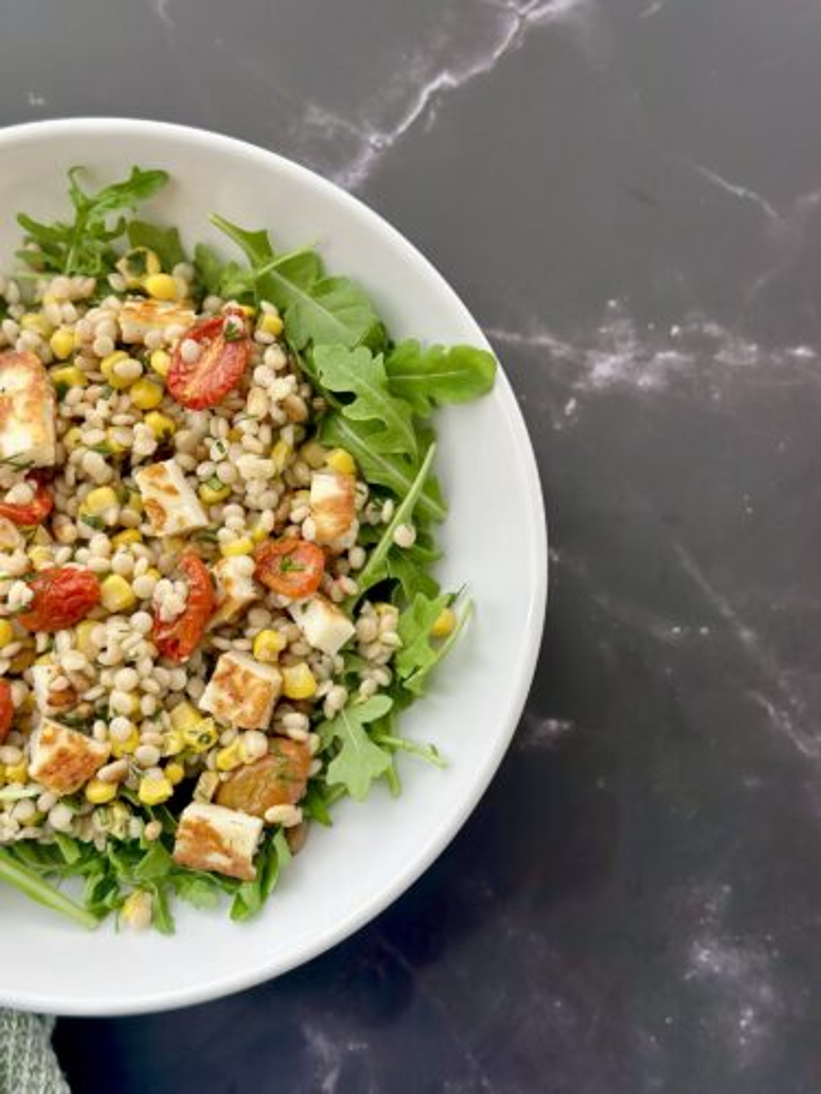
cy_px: 547
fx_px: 1518
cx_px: 410
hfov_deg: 30.3
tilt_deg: -88.5
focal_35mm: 48
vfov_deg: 39.7
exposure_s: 1/79
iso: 125
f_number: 1.78
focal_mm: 6.86
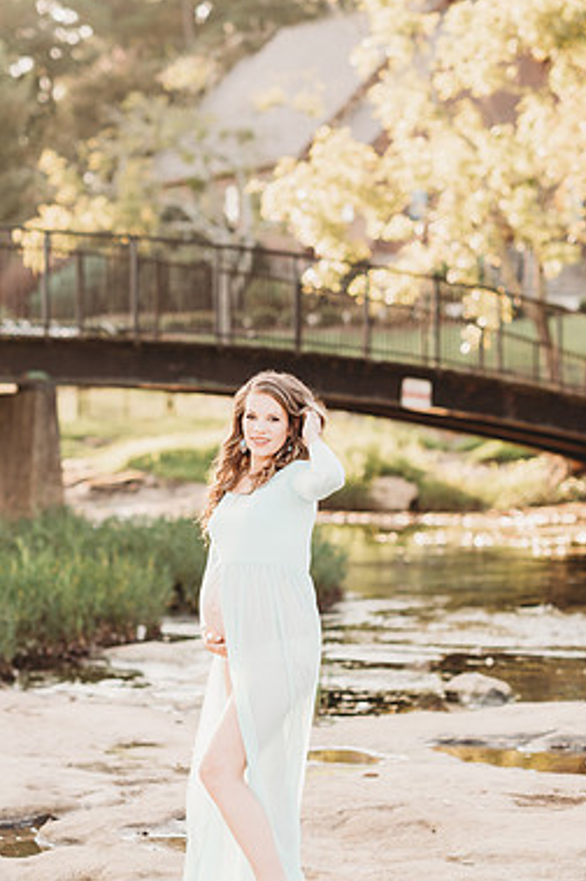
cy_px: 493
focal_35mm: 101
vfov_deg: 20.2
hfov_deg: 13.5
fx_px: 2470
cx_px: 274
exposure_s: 1/320
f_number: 2.5
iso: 160
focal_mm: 85
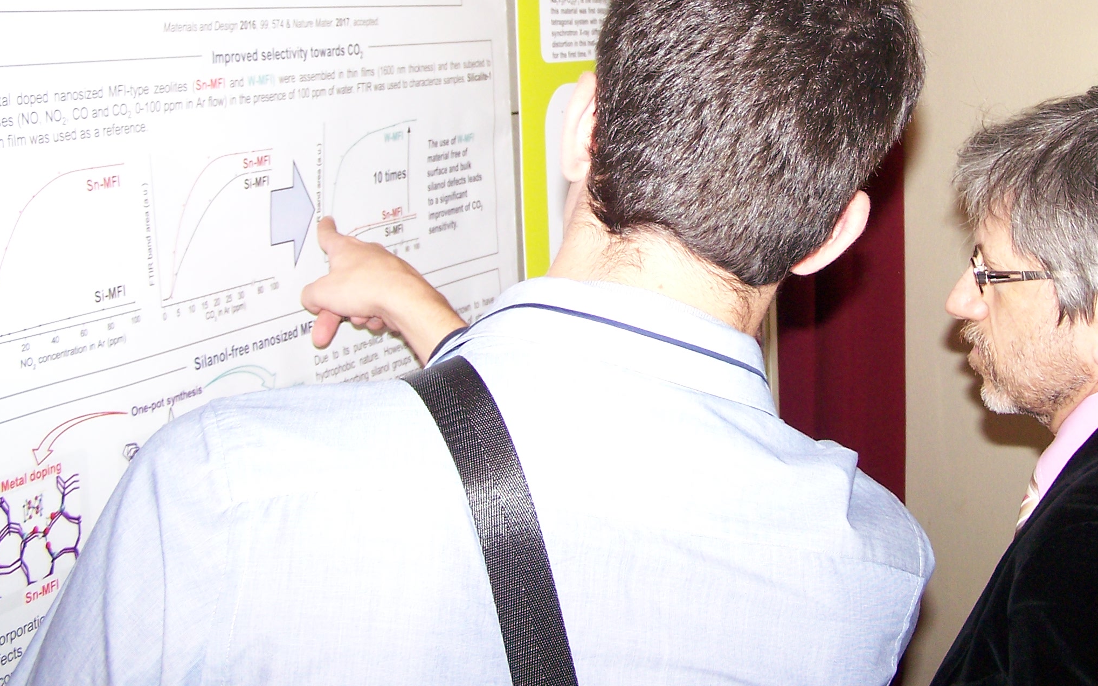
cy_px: 155
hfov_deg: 34.2
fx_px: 1765
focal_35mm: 59
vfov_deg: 21.8
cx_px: 743
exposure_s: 1/60
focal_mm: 6.7
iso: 160
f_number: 2.8
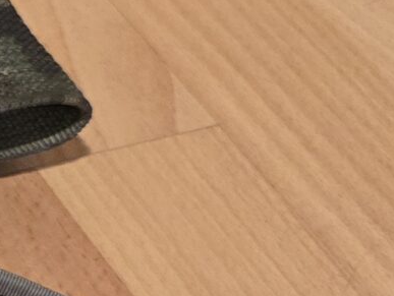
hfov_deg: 10.6
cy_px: 305
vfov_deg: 9.7
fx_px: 1732
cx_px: -639
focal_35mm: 152
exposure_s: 1/100
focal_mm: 6.3
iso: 1600
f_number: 1.7
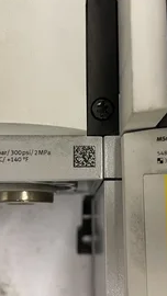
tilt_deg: -80.6
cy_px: 159
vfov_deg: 48.3
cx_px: 91
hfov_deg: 28.3
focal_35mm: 42
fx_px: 330
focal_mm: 4.2
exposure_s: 1/60
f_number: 1.6
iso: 320
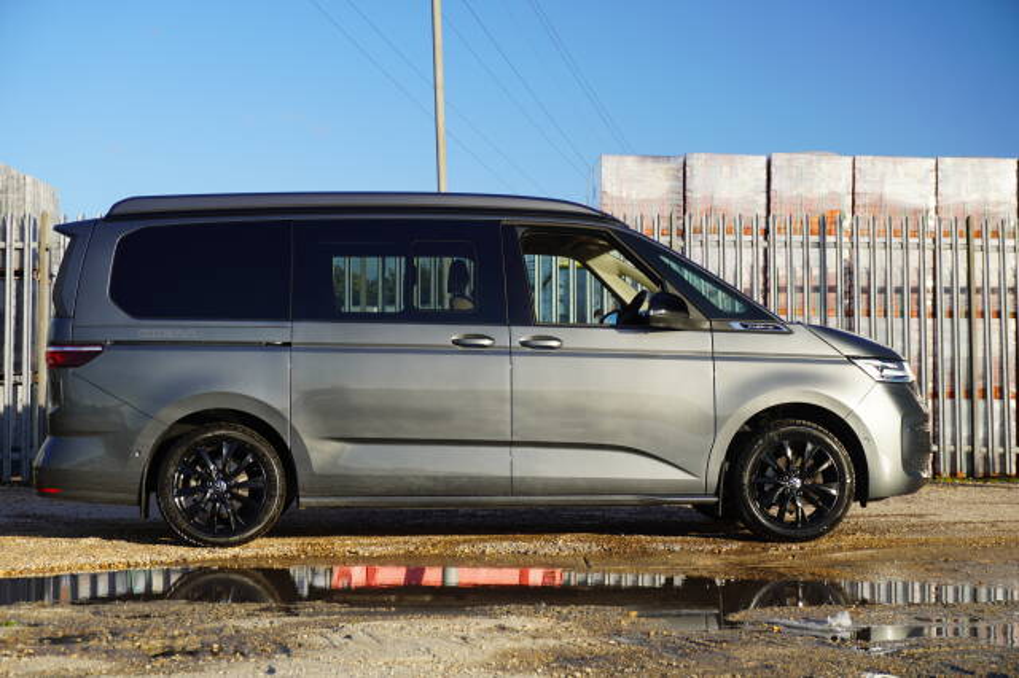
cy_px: 339
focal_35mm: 60
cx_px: 510
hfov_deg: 33.4
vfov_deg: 22.6
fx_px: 1697
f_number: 6.7
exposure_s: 1/90
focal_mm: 40
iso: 100
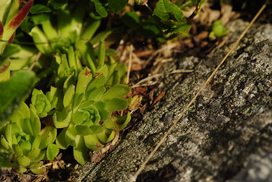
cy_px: 91
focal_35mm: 128
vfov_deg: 10.8
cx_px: 136
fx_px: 965
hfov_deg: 16.0
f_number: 9
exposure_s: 1/250
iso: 100
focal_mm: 85
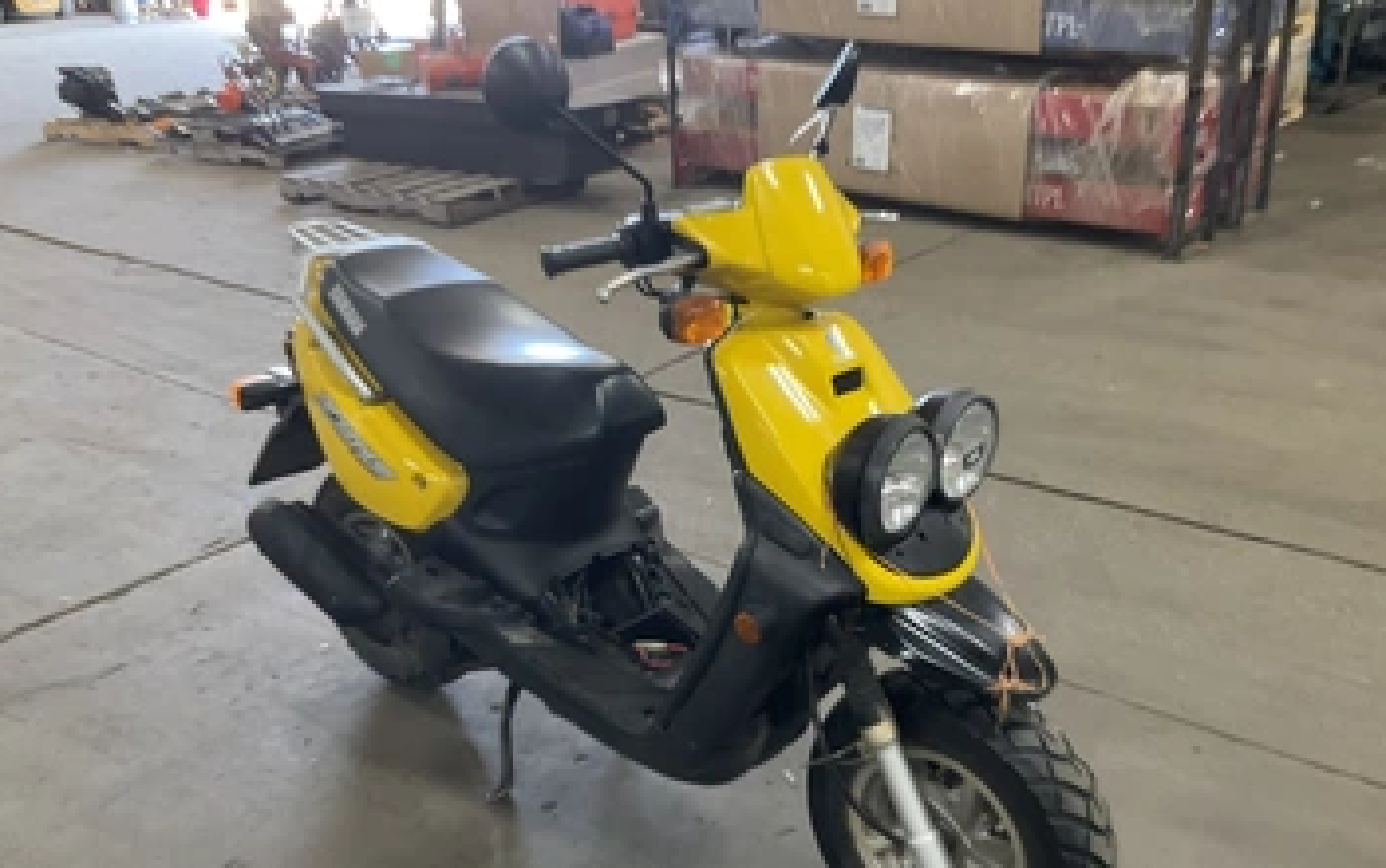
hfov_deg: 55.2
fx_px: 1323
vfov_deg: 36.2
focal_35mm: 35
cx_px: 746
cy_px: 525
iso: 200
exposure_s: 1/60
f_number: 1.8
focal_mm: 3
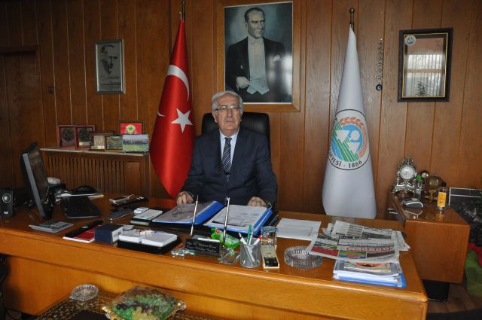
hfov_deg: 67.4
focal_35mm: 27
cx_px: 241
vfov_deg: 47.8
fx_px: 361
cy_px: 160
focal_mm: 18
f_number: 6.3
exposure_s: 1/200
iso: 2000
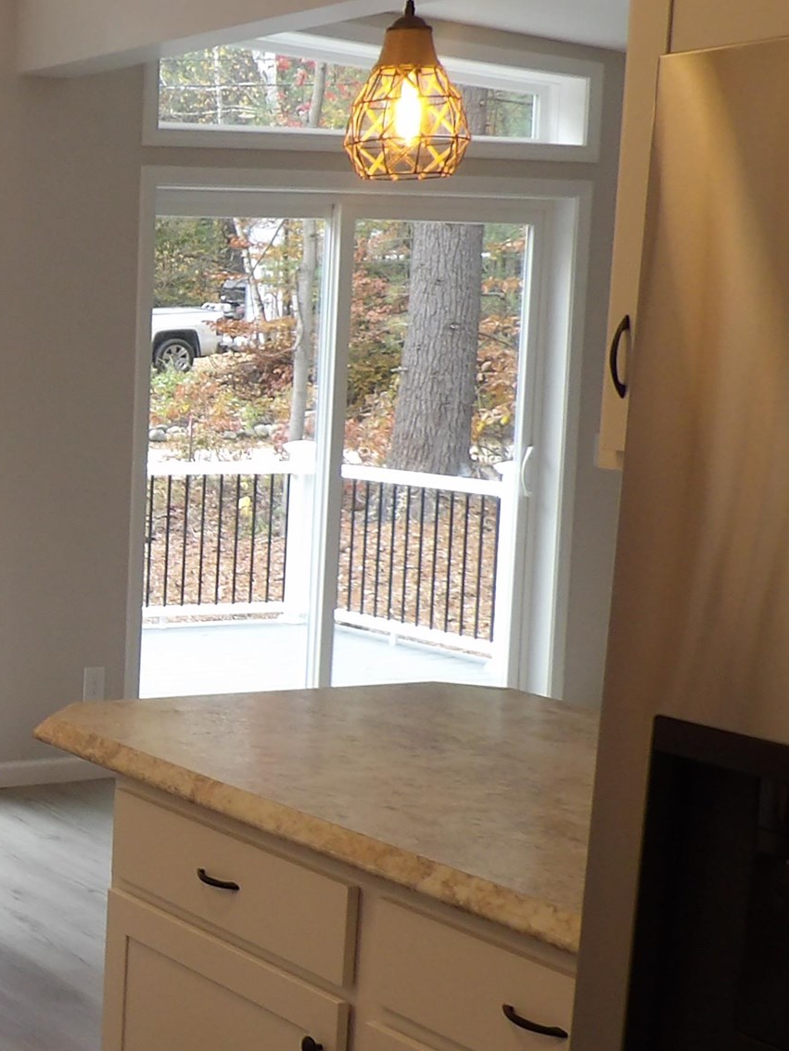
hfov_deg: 20.3
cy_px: 622
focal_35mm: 65
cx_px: -290
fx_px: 1975
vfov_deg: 29.8
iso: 109
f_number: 3.2
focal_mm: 4.3
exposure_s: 1/33
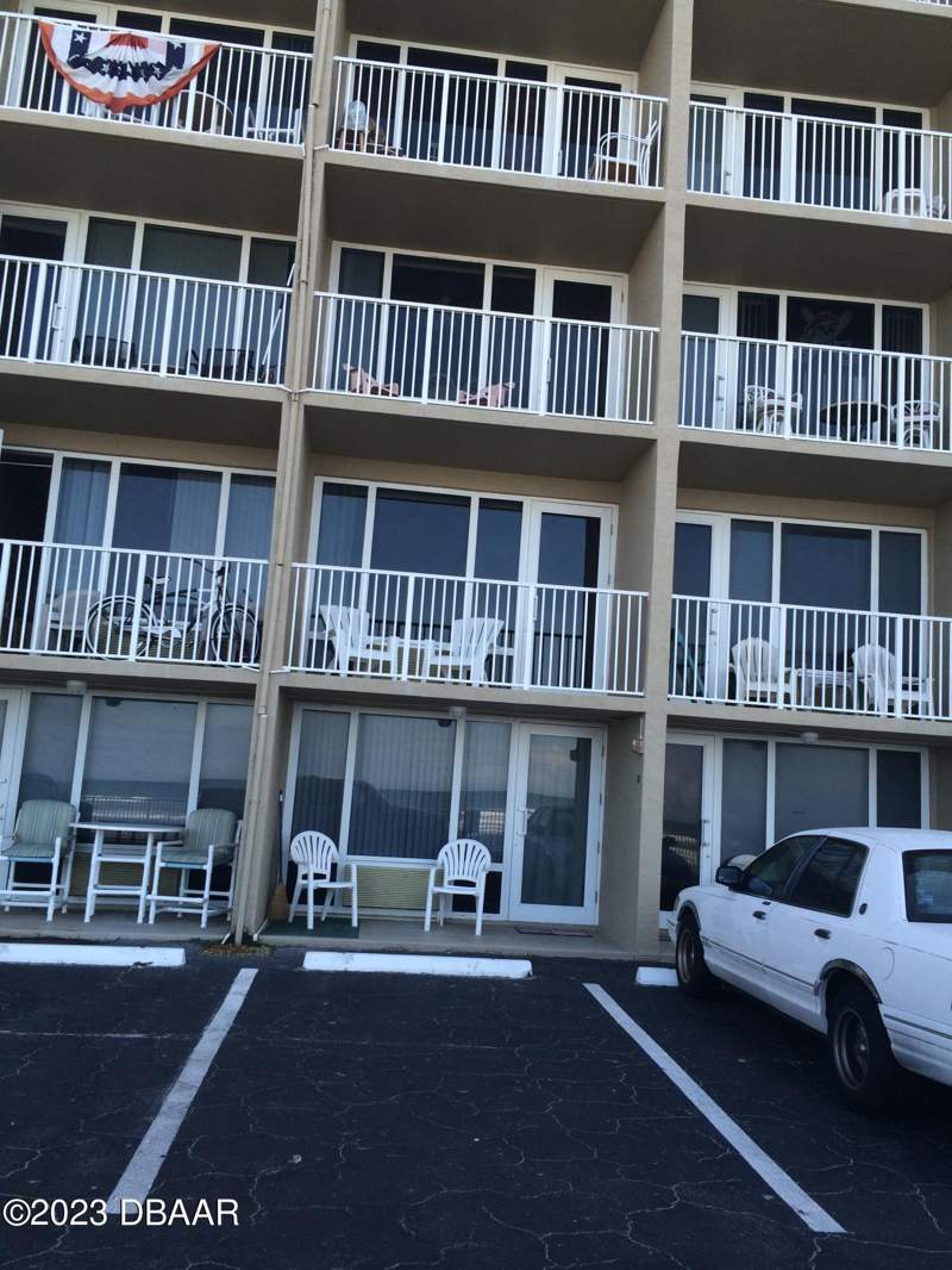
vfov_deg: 61.6
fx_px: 1063
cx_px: 476
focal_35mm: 29
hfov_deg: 48.2
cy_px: 635
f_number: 2.2
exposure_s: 1/500
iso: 32
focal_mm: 4.15
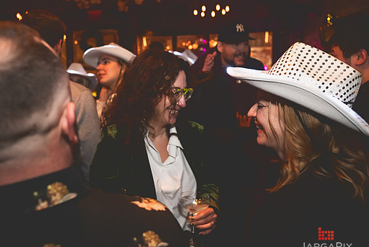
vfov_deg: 45.0
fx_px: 297
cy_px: 122
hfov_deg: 63.3
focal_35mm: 29
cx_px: 155
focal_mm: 24
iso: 3200
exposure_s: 1/100
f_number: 3.2
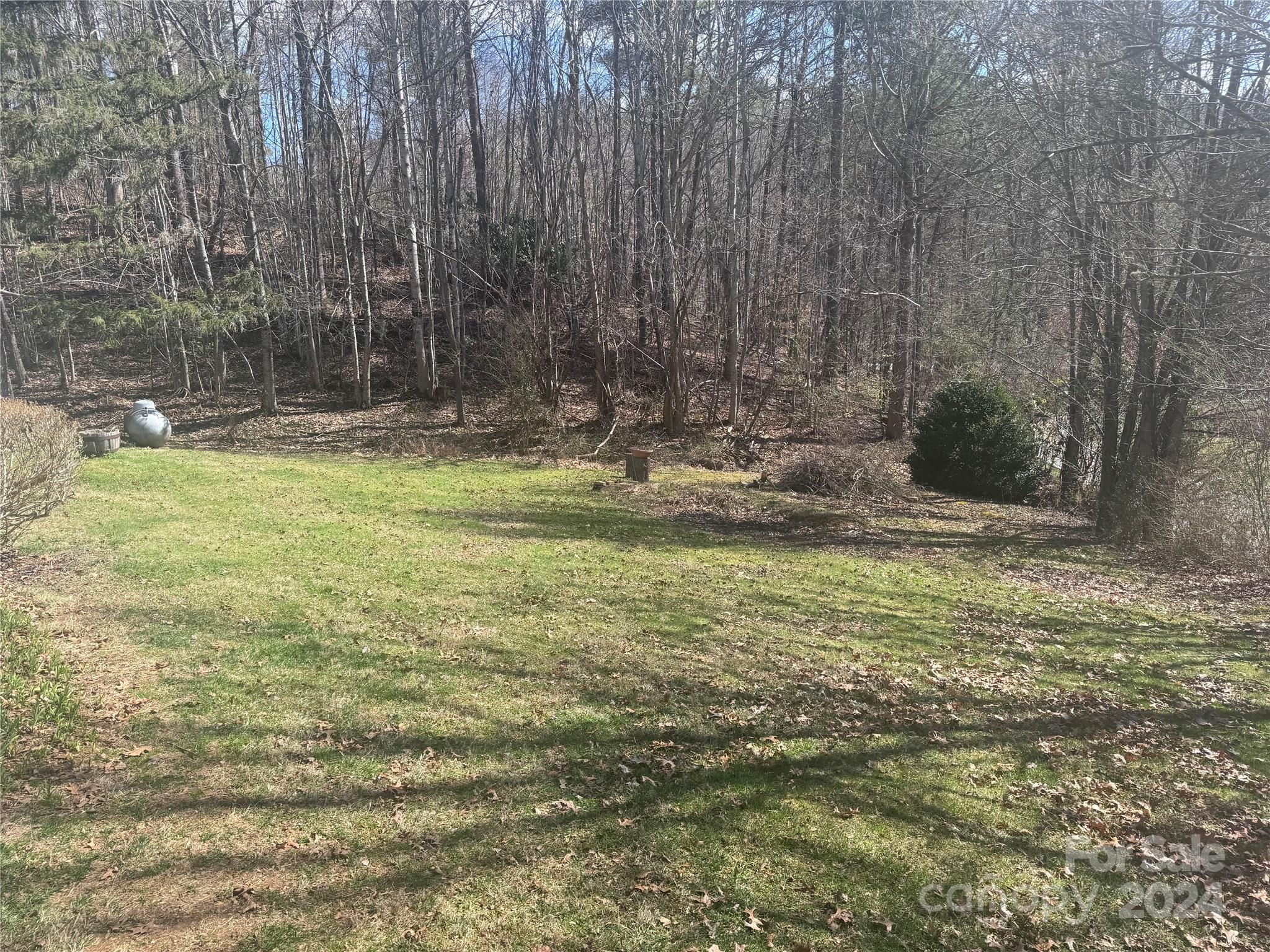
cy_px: 476
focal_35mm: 24
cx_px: 635
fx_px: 881
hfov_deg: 71.6
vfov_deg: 56.8
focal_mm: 6.86
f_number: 1.78
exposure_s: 1/1560
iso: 80
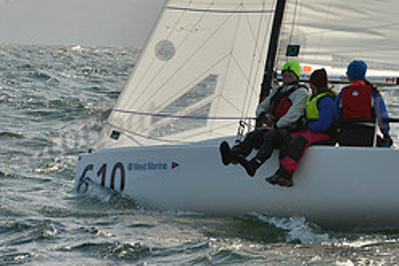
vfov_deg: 8.3
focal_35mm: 164
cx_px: 290
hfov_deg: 12.5
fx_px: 1816
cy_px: 27
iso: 400
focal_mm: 70
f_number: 9
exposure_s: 1/1600
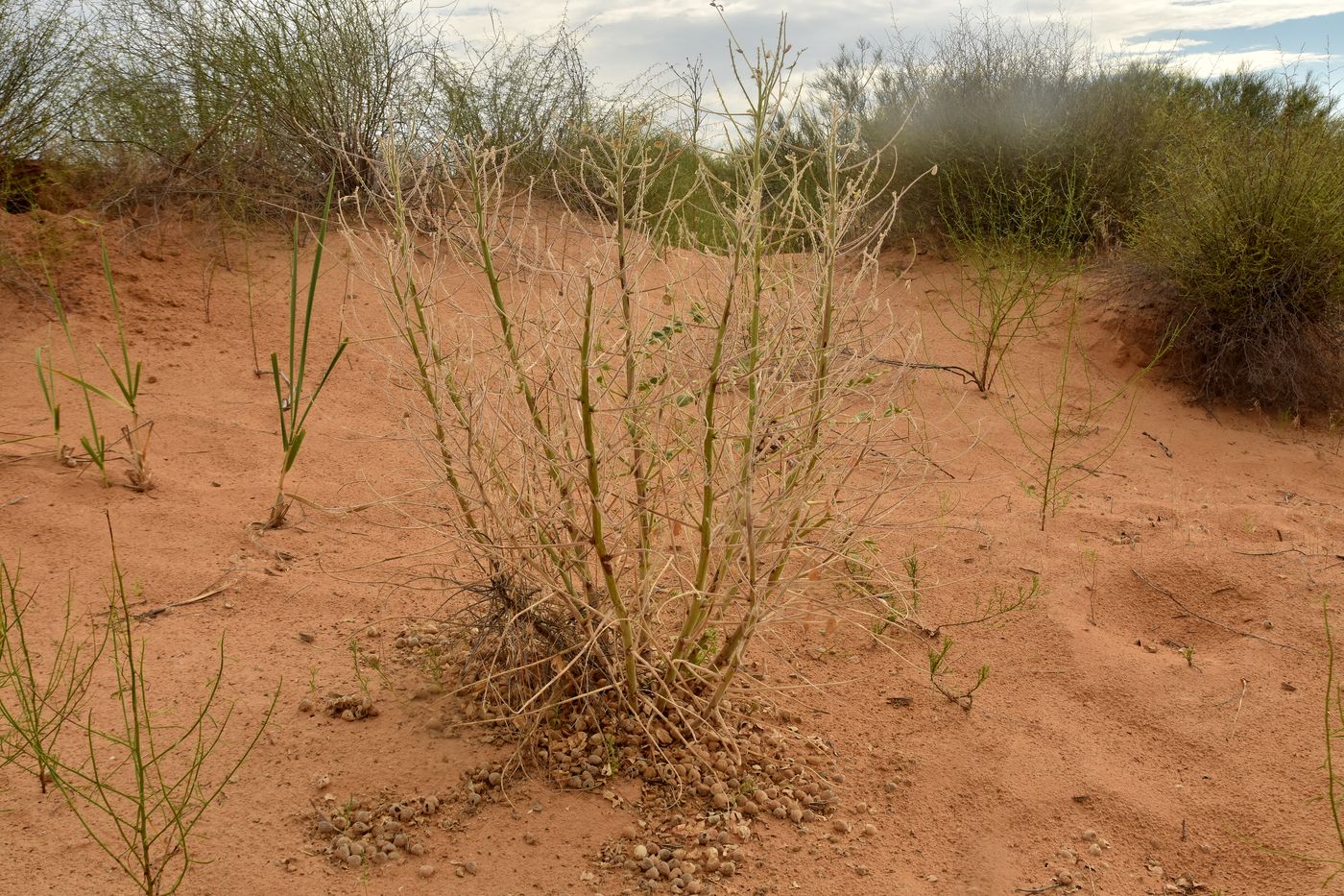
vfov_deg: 43.6
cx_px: 672
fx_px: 1120
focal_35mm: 30
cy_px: 448
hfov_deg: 61.9
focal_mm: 20
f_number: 11
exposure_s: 1/500
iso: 250
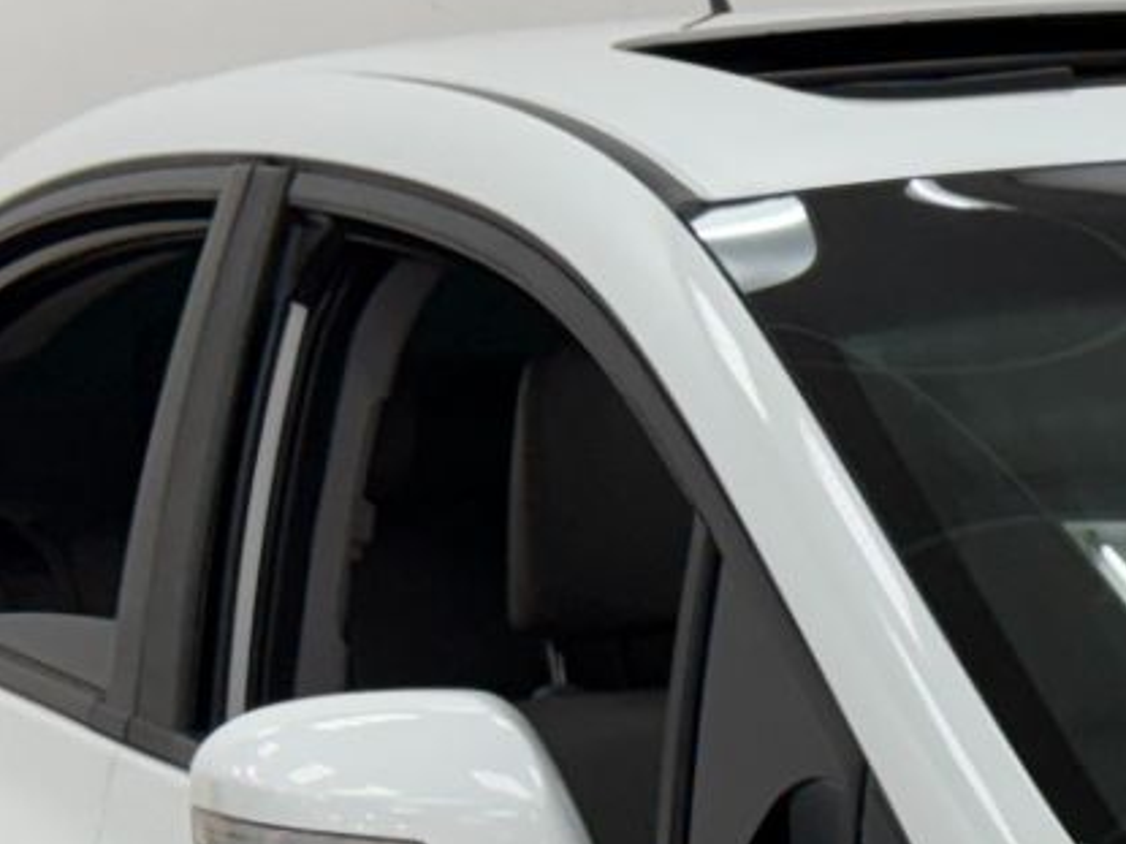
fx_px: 7219
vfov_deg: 6.5
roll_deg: +1.6
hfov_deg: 8.6
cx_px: 1994
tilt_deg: -11.5
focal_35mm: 222
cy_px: 1482
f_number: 1.78
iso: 100
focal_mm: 6.76
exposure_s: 1/120
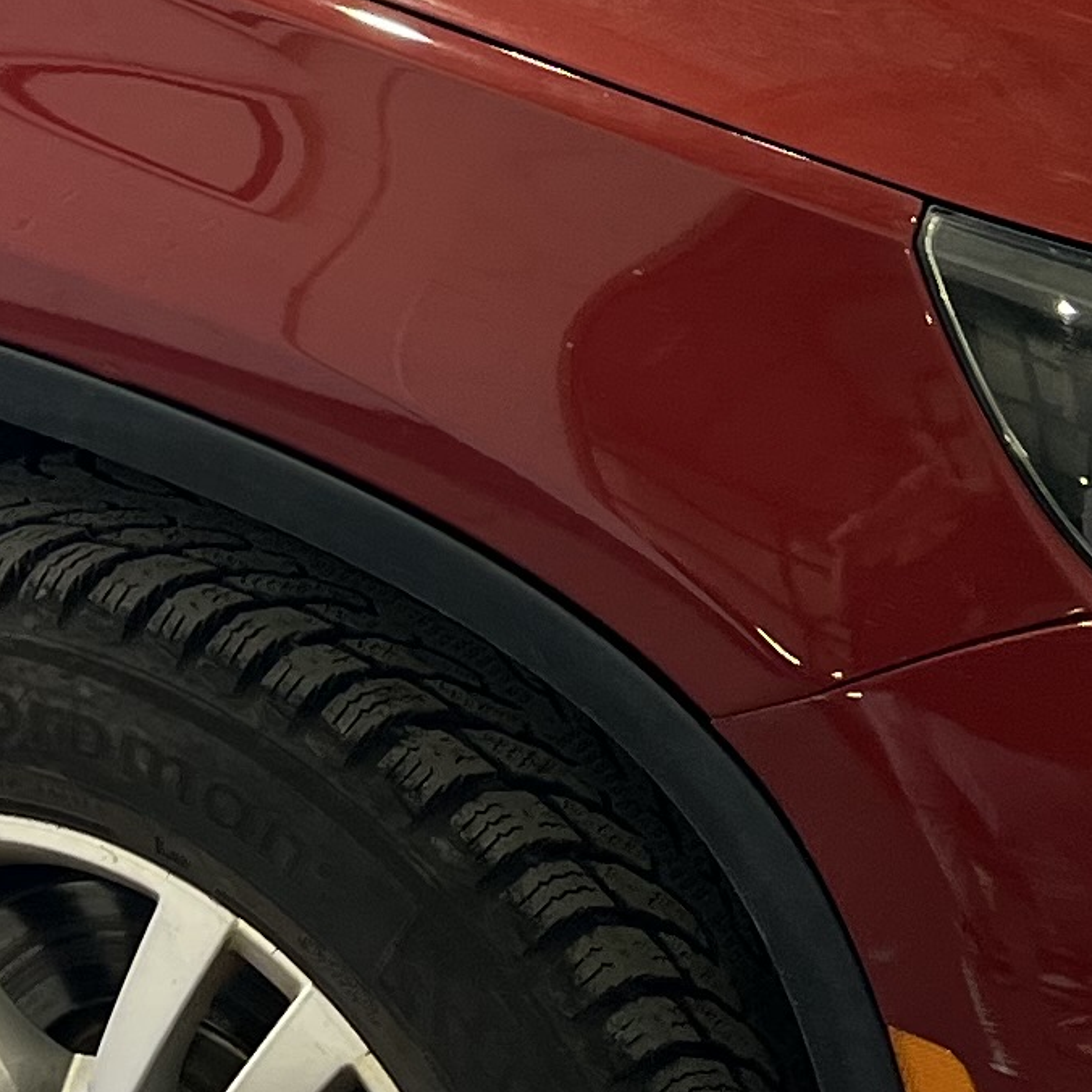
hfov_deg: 12.4
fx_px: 4890
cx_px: -237
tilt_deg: -18.6
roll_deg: -1.2
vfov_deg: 12.5
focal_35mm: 137
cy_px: -184
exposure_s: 1/128
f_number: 1.5
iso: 32
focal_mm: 5.7
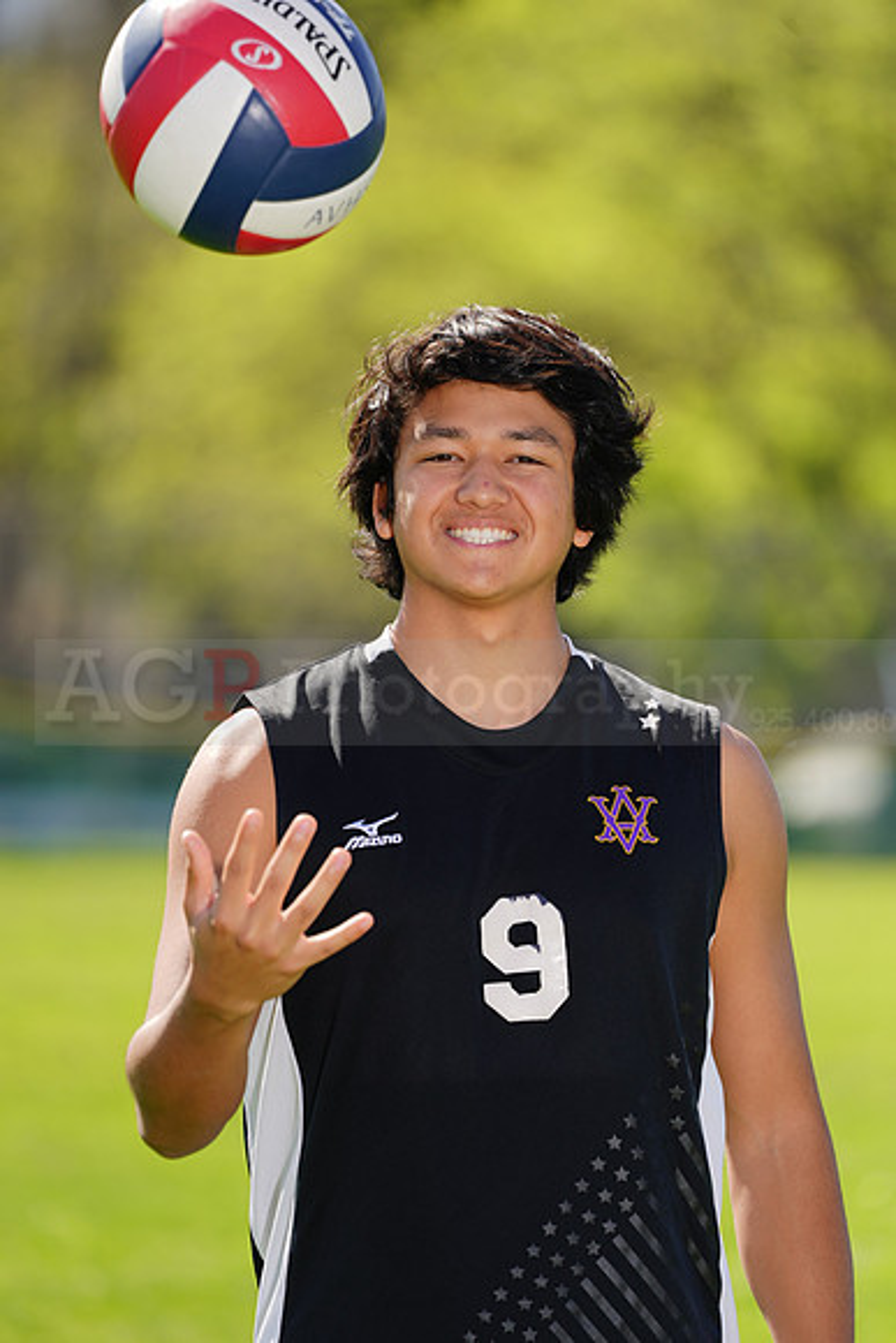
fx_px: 13356
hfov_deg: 3.8
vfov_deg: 5.8
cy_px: 672
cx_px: 448
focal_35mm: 358
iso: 64
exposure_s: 1/200
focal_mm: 358
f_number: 6.3
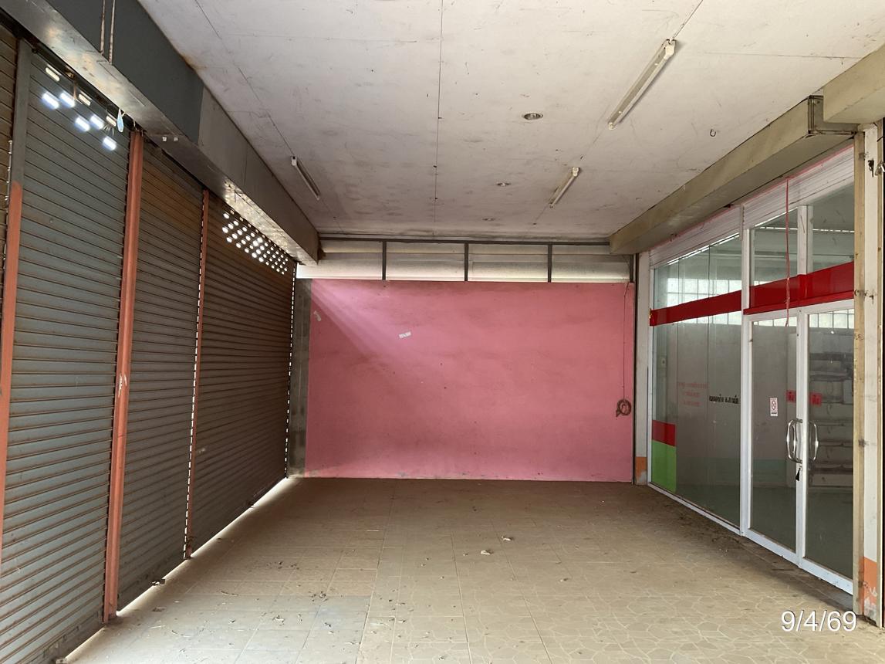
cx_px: 442
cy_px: 332
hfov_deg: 61.7
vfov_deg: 48.2
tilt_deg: +3.0
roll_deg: -1.3
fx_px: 741
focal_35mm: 29
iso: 80
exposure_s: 1/50
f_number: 1.8
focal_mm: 3
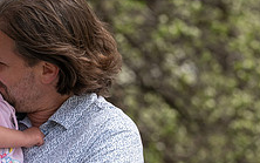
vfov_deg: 2.8
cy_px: 150
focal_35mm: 476
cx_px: -45
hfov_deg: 4.4
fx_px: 3375
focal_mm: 170
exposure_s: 1/320
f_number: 6.3
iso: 320
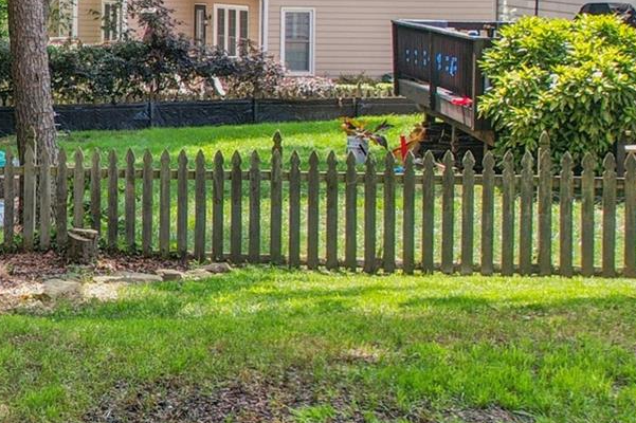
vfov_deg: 18.0
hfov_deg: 22.3
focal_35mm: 75
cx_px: -313
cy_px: 326
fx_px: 1324
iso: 100
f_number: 2.8
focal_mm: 8.4
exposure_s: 1/40
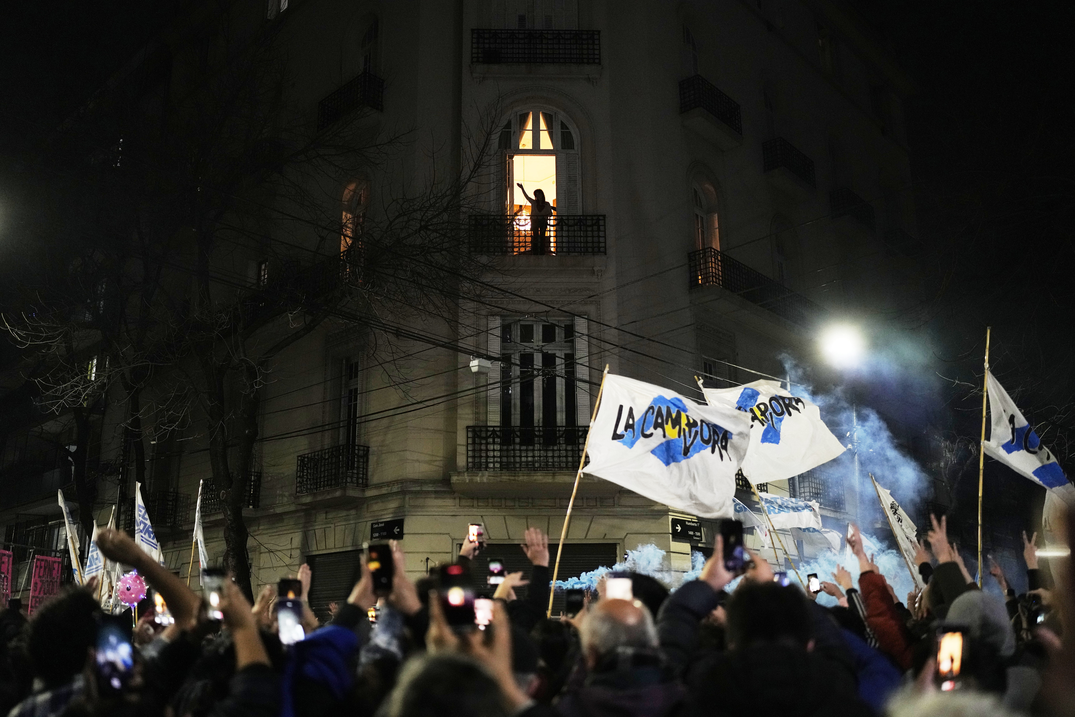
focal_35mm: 35
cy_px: 358
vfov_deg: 37.9
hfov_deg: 54.4
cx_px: 538
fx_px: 1045
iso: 4000
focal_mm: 35
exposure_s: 1/800
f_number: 1.4
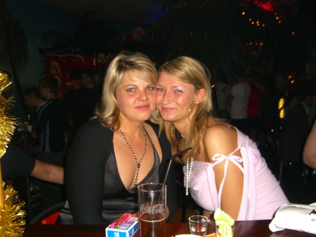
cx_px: 158
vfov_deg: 37.7
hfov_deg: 49.0
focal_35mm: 38
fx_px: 347
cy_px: 118
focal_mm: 7.9
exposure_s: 1/60
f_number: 2.8
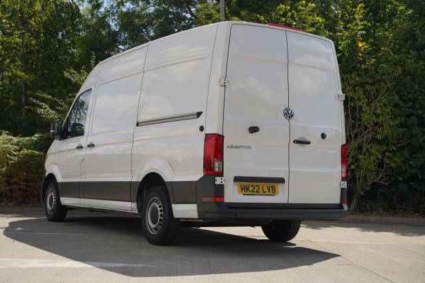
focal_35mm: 53
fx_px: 627
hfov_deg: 37.5
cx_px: 212
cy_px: 142
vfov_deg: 25.4
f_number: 4.5
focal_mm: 53.1
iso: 100
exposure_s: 1/400
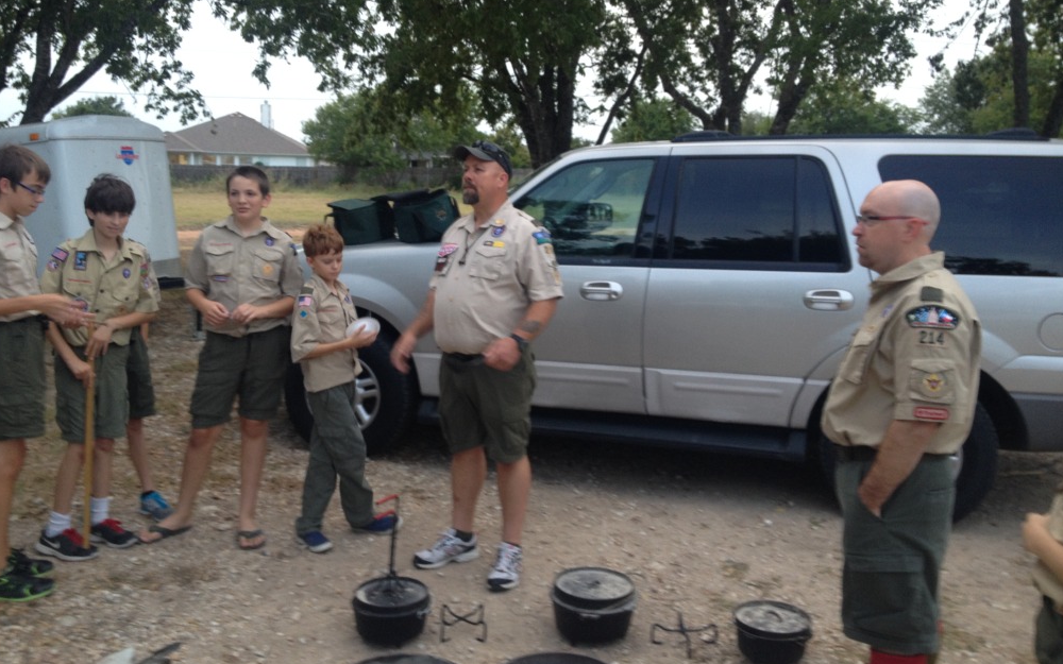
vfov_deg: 33.6
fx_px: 1101
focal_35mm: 38
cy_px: 301
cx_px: 522
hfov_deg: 51.5
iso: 50
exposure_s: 1/20
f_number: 2.4
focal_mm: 4.28
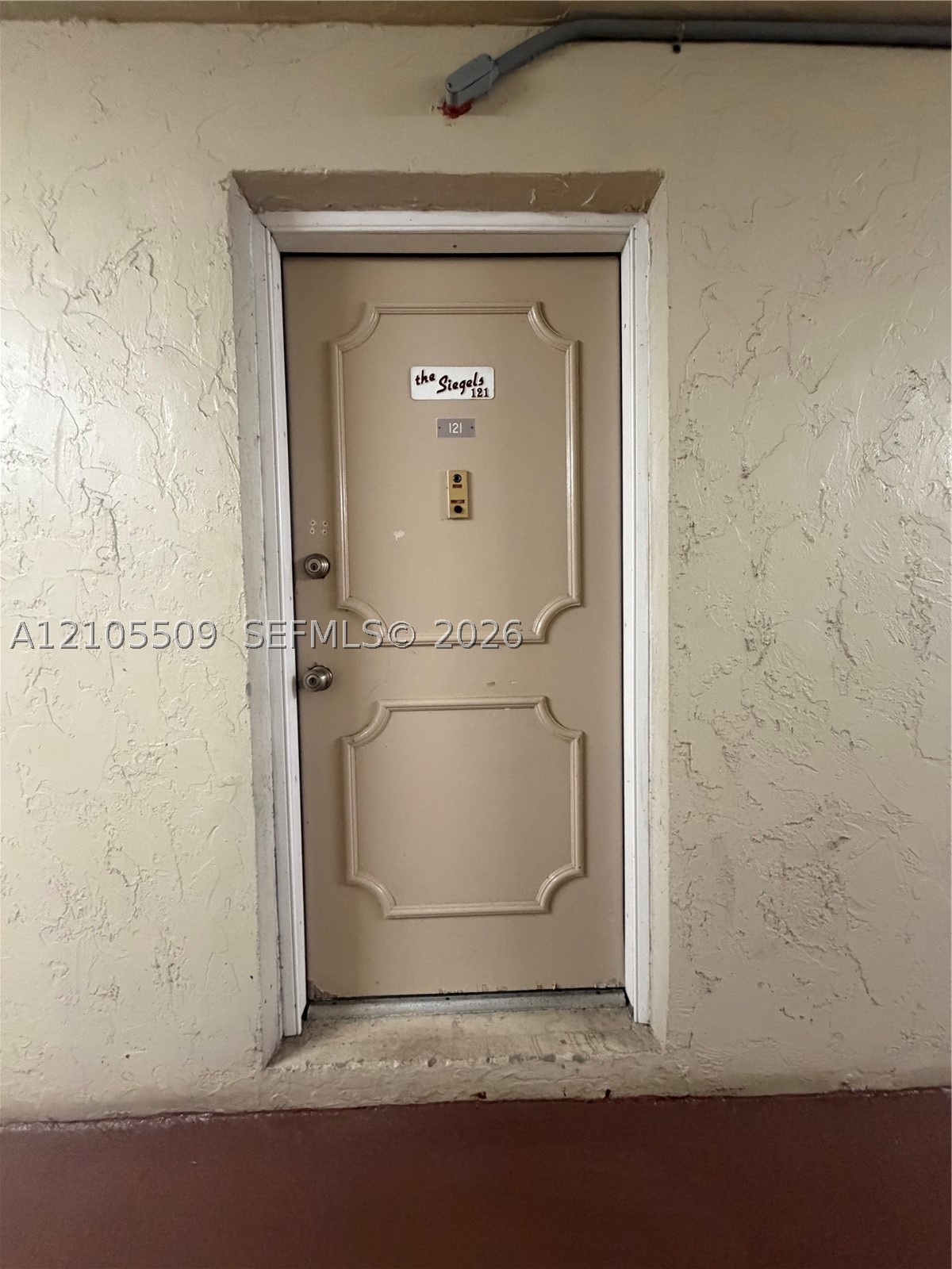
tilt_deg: -2.2
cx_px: 476
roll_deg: +0.0
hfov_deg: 85.7
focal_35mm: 14
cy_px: 634
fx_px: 513
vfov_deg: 102.1
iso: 640
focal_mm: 2.22
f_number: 2.2
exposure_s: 1/60
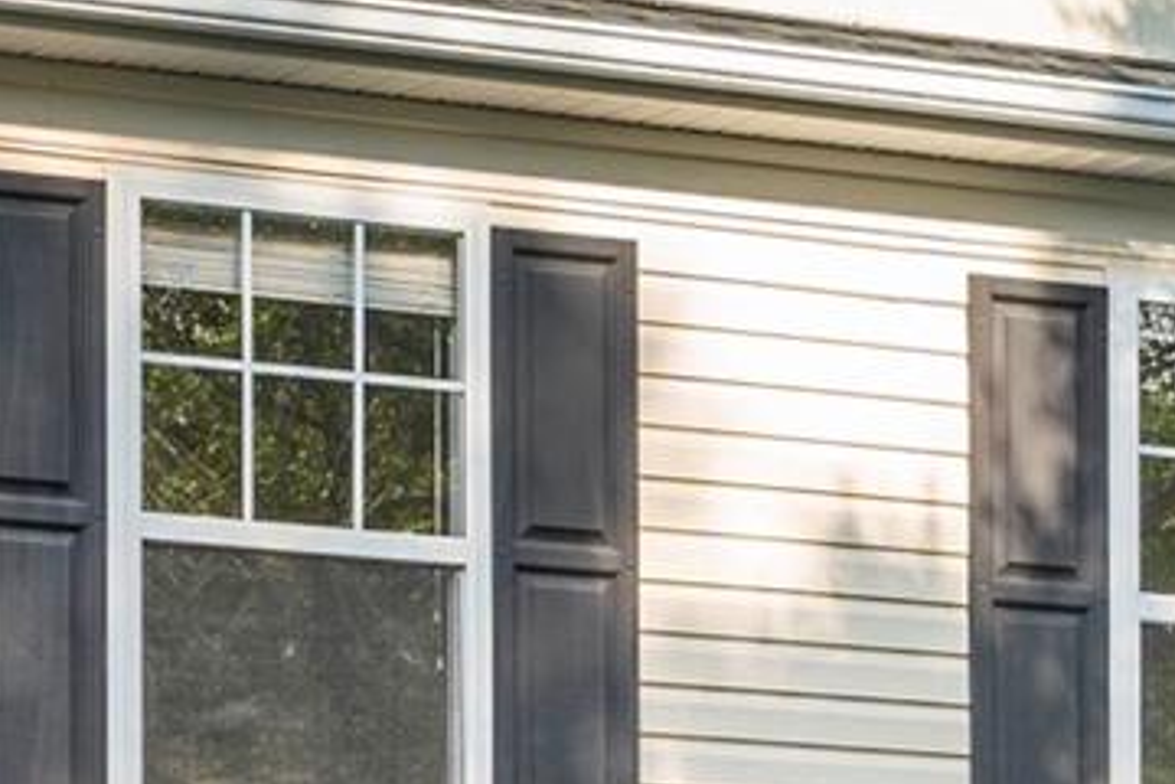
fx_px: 7245
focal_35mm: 222
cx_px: 565
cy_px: 1060
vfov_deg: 6.1
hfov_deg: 9.3
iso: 100
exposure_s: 1/100
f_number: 7.1
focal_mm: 39
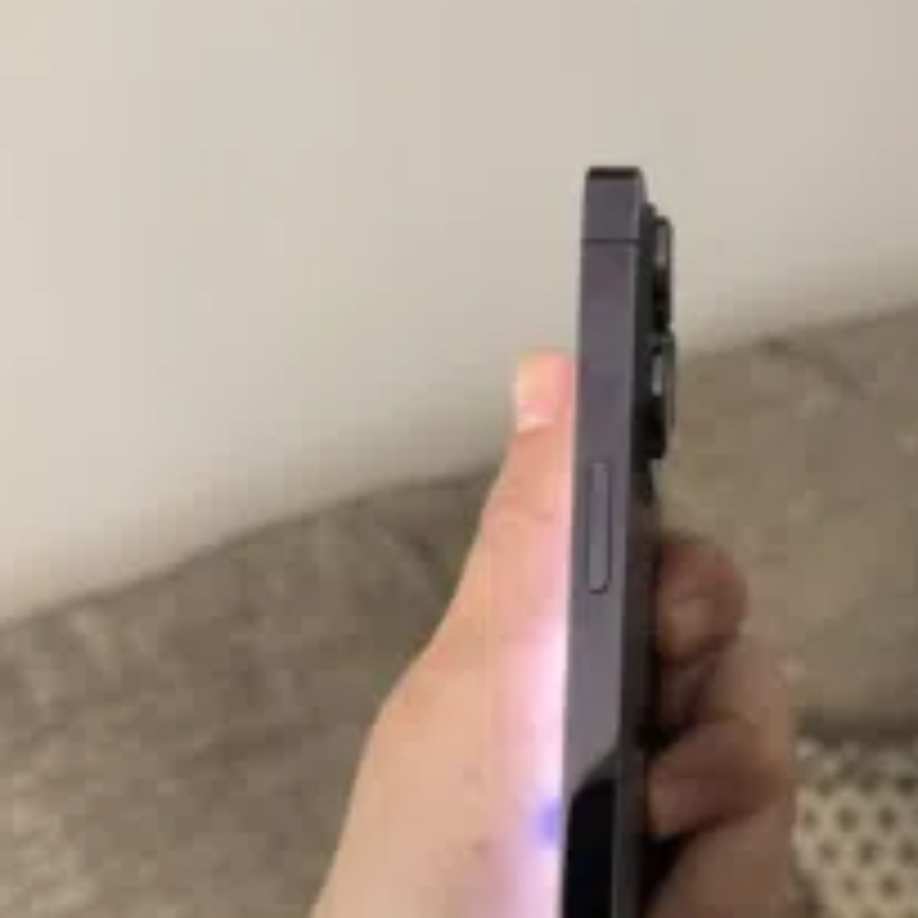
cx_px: 652
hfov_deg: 36.9
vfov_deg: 36.7
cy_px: 688
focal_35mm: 45
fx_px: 1350
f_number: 1.6
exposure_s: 1/40
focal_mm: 5.96
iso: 640
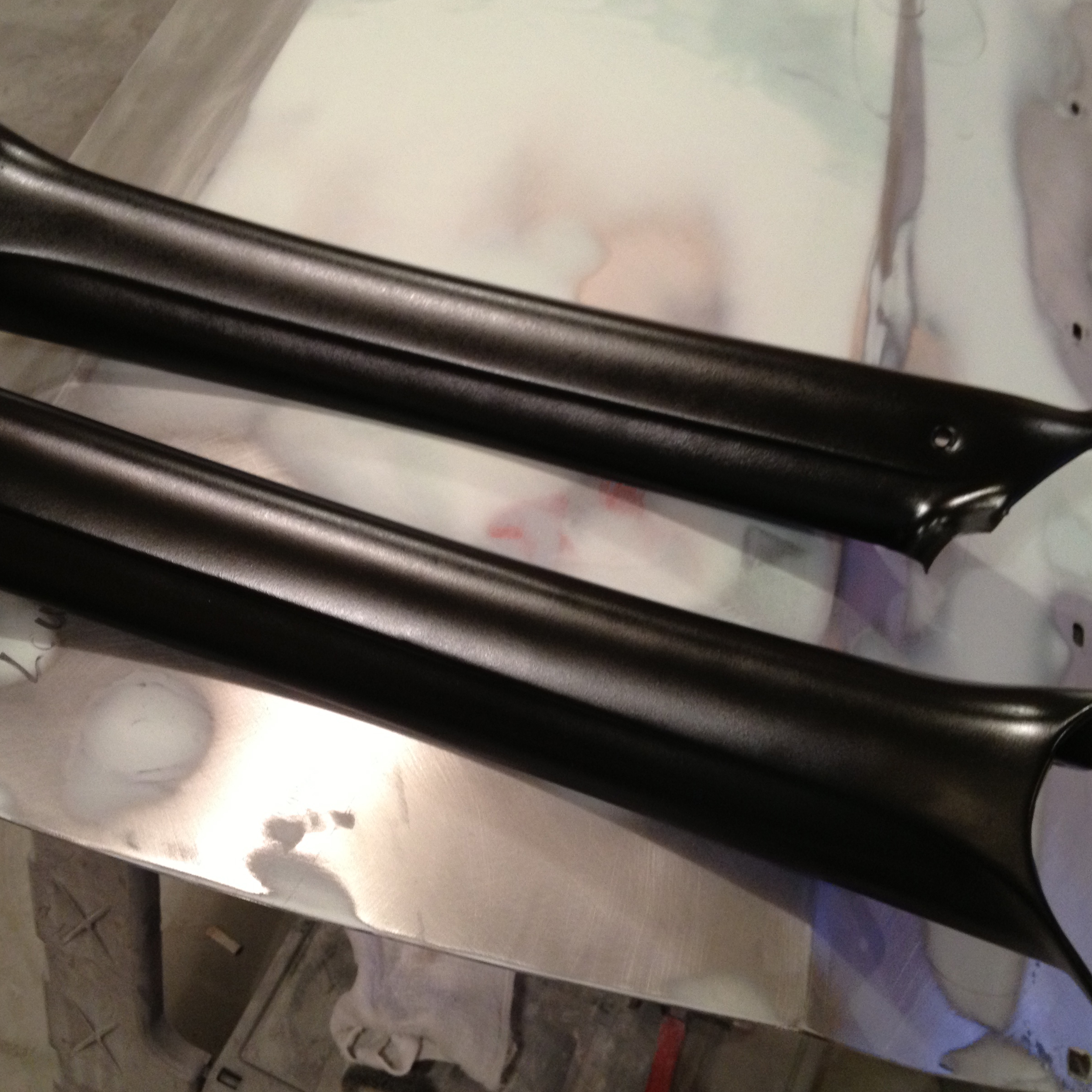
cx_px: 468
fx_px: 1499
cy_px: 545
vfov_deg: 40.0
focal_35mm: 42
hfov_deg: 39.9
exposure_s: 1/20
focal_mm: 4.28
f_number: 2.4
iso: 160
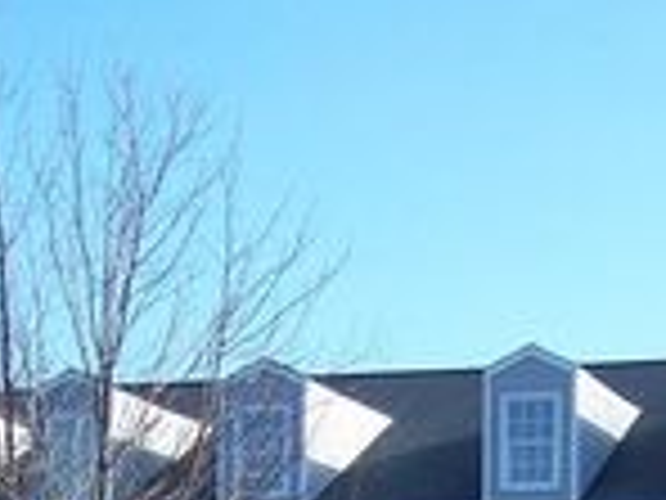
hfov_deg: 16.1
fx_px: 2347
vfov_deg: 11.7
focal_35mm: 122
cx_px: 436
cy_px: 687
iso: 80
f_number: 2.8
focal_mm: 6.2
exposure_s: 1/500
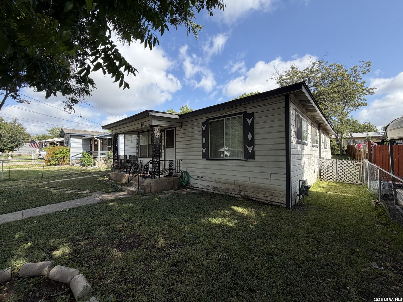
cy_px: 151
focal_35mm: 14
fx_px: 163
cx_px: 202
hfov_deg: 102.1
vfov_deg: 85.7
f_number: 2.2
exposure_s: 1/770
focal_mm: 2.22
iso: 32
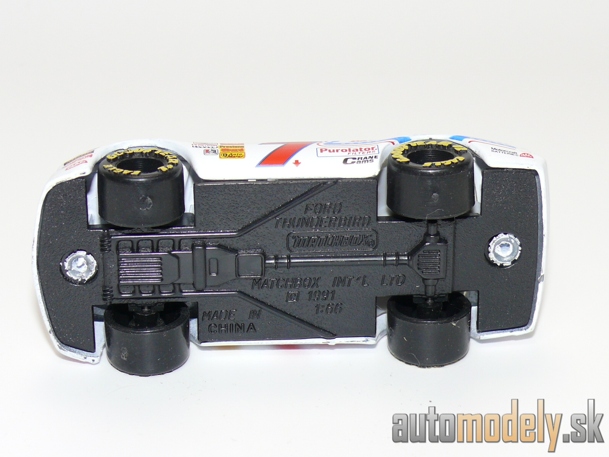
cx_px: 304
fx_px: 1900
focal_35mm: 108
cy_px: 228
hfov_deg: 18.2
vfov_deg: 13.7
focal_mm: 13.8
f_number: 4
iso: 100
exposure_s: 1/30
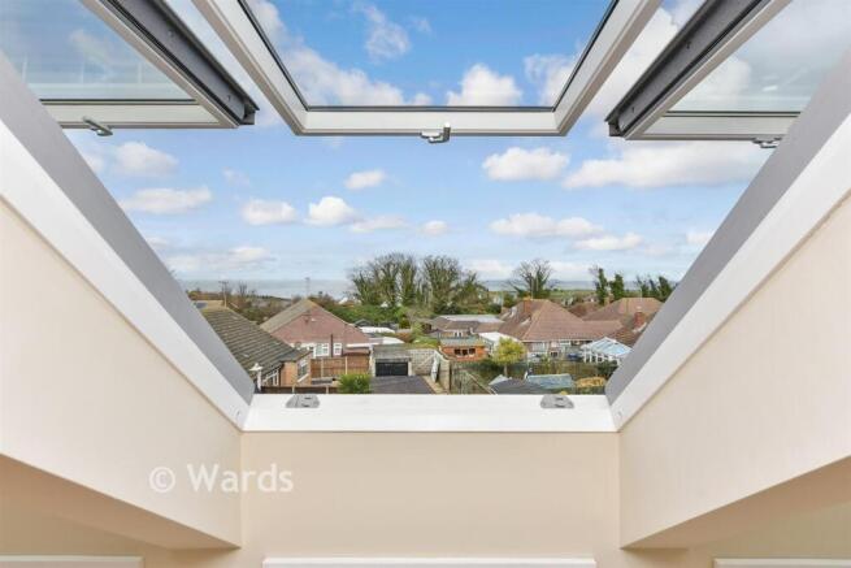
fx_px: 426
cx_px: 426
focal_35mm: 18
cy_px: 284
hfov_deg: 90.0
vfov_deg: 67.4
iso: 200
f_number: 8
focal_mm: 12
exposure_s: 1/250
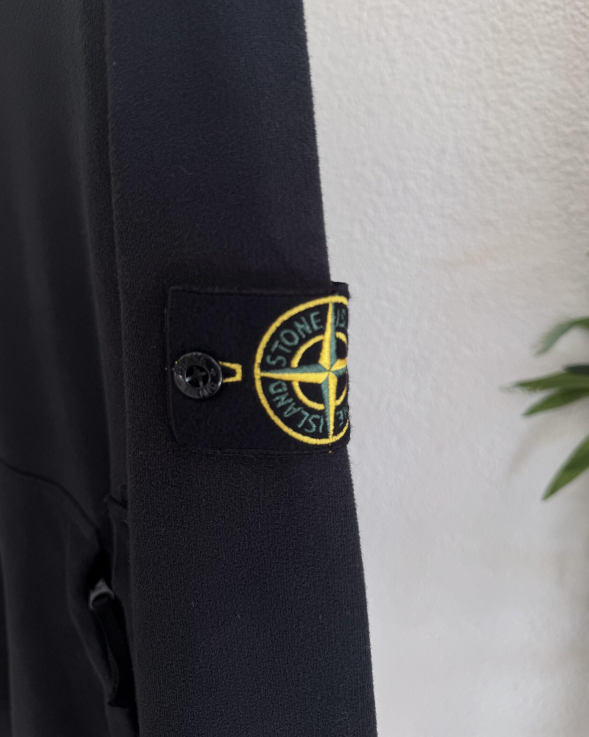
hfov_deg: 54.9
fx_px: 567
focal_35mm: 26
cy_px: 345
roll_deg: -1.4
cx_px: 291
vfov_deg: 66.0
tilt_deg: -14.5
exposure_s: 1/121
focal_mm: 6.76
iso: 64
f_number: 1.78
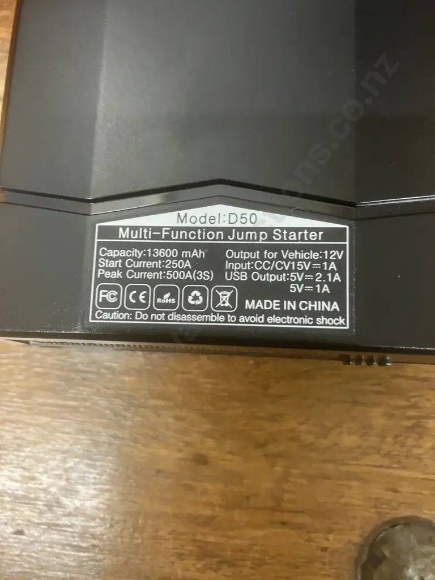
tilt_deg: -77.9
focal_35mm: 28
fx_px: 469
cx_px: 218
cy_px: 290
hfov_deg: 49.7
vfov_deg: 63.4
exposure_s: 1/25
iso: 400
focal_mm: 3.99
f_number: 1.8
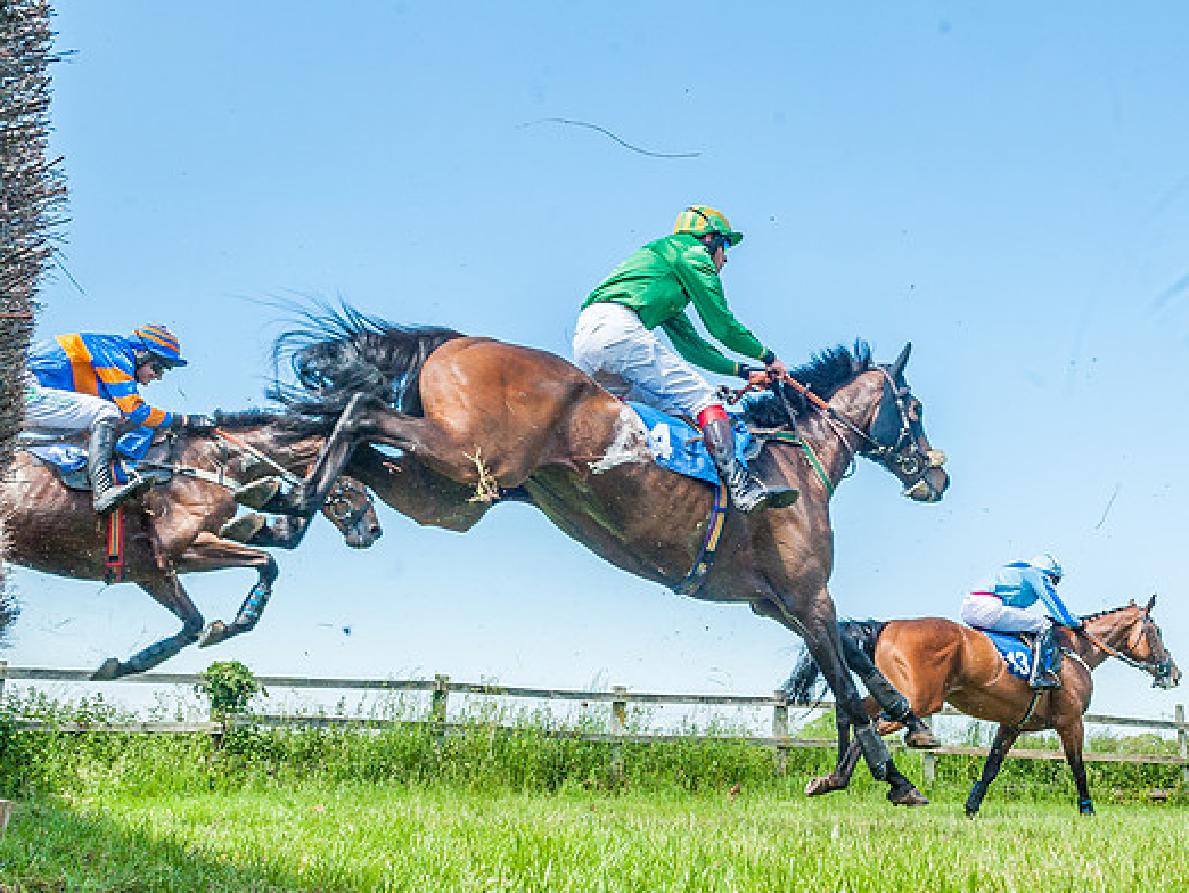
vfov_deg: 36.8
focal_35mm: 39
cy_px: 410
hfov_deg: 47.8
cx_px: 647
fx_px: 1340
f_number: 8
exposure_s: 1/1000
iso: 400
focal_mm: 29
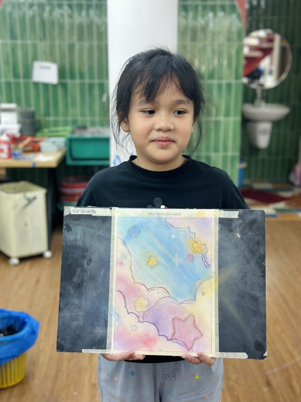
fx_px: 556
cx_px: 150
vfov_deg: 39.7
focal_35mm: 48
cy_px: 201
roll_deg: -1.3
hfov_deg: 30.3
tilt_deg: -14.4
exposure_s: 1/100
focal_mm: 6.86
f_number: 1.78
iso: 64
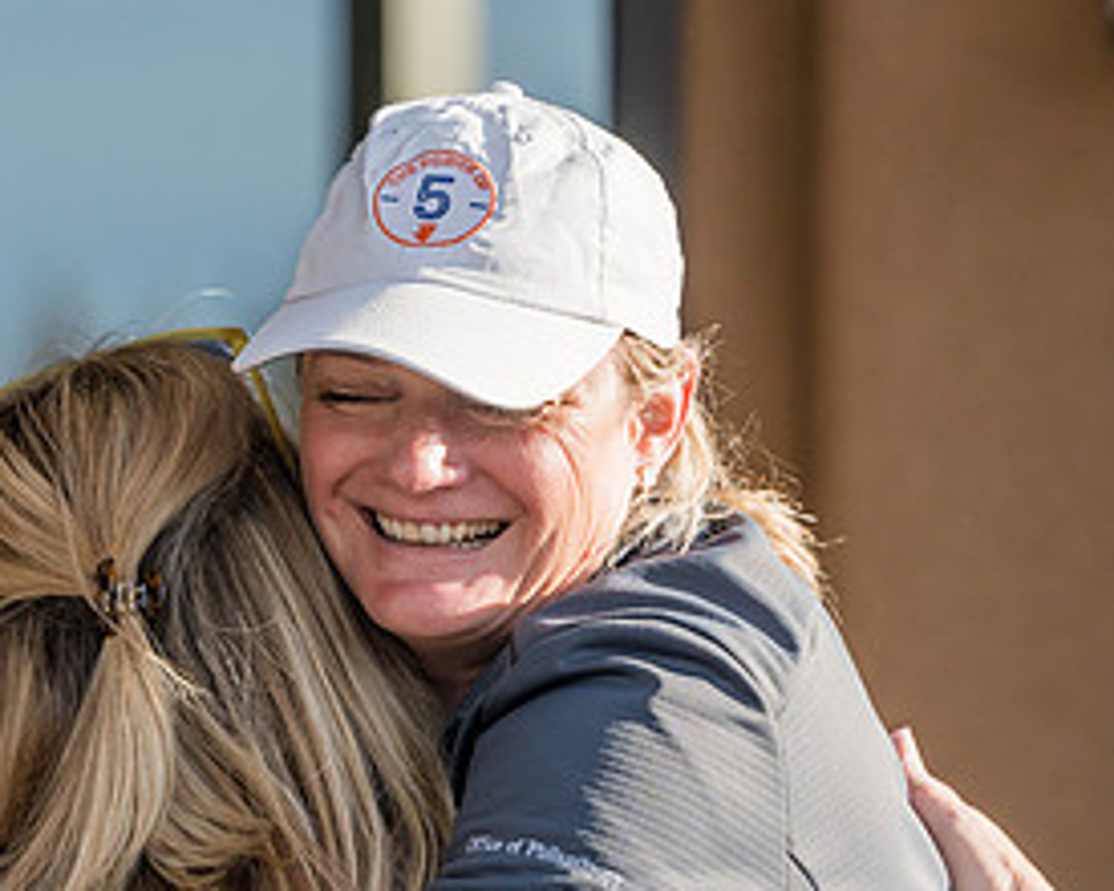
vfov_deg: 4.8
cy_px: 739
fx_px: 10649
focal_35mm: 323
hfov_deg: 6.0
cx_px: 502
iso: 500
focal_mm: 163
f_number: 4.5
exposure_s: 1/3200
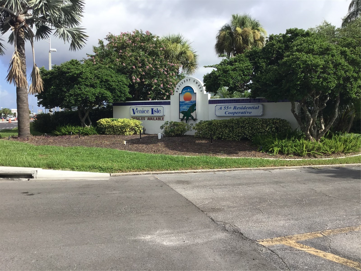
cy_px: 136
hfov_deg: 58.4
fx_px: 323
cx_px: 180
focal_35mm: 31
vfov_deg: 45.4
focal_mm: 3.3
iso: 25
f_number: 2.4
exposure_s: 1/1181
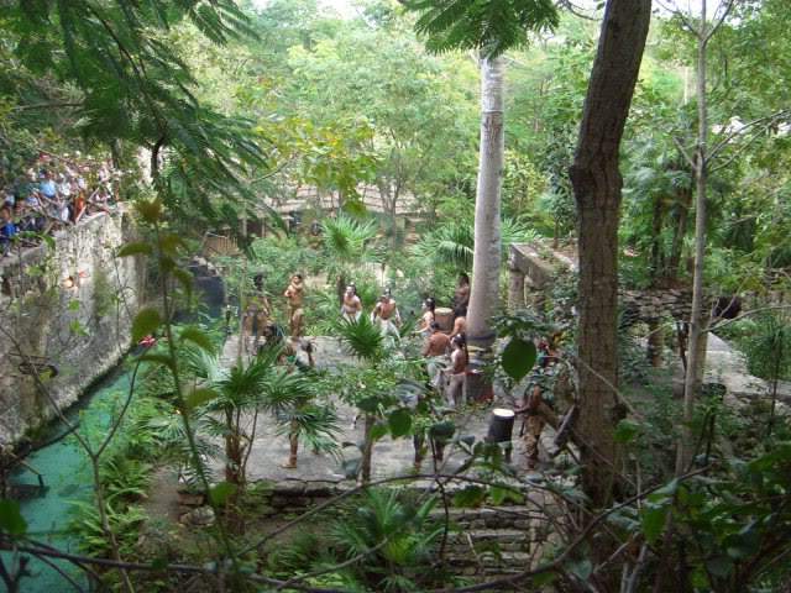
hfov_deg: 47.9
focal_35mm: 39
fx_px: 891
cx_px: 396
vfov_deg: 36.8
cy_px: 296
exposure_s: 1/80
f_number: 2.8
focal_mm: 8
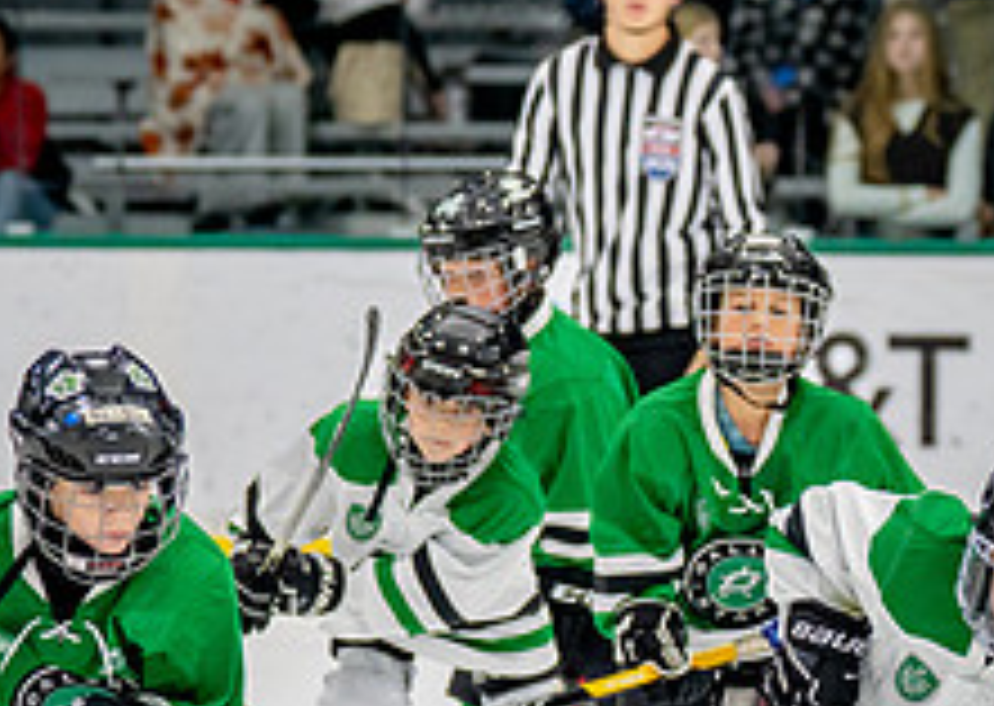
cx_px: 850
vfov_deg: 4.2
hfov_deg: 5.9
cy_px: 615
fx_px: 9665
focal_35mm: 343
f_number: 2.8
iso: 1000
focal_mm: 89
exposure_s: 1/1250
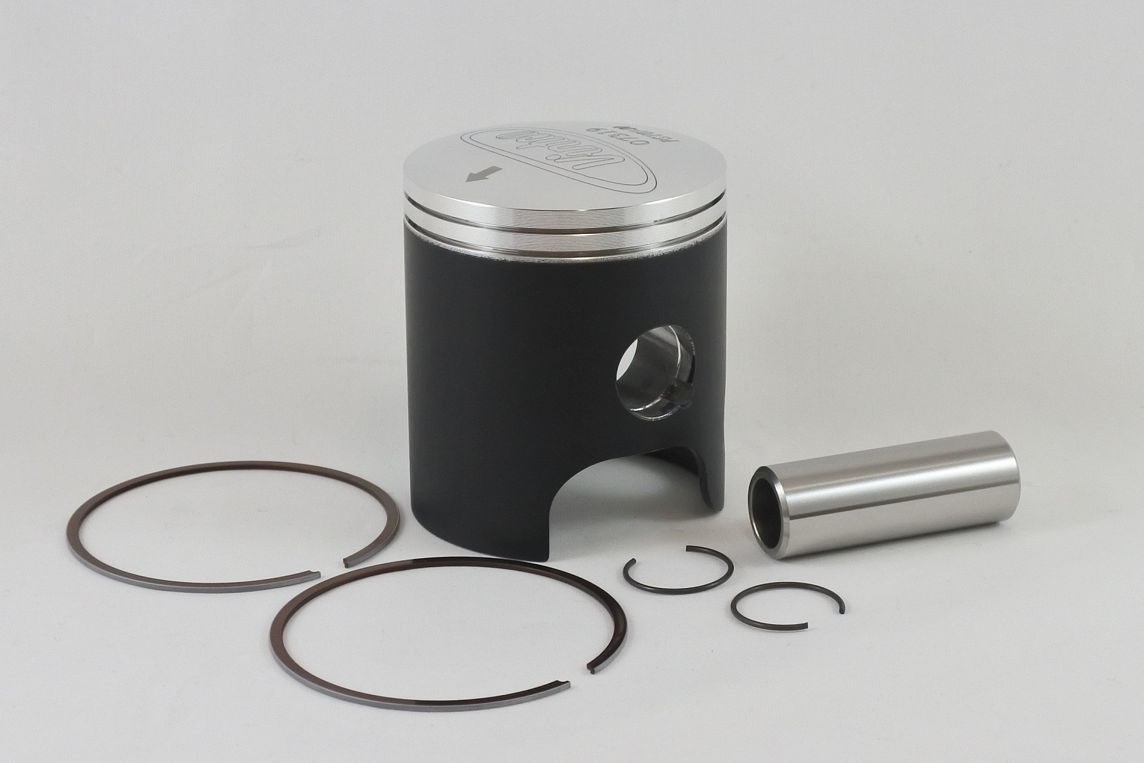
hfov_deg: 45.4
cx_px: 572
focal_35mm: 43
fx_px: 1366
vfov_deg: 31.2
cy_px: 382
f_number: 4.5
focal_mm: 16.1
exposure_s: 1/200
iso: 400
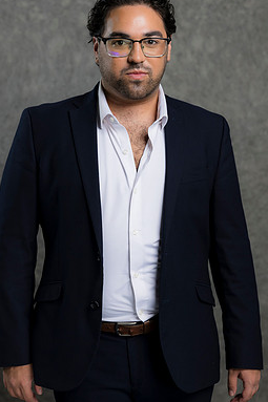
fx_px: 1118
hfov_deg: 13.7
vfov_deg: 20.4
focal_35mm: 100
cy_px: 170
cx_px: 140
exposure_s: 1/200
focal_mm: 85
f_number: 5
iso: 125
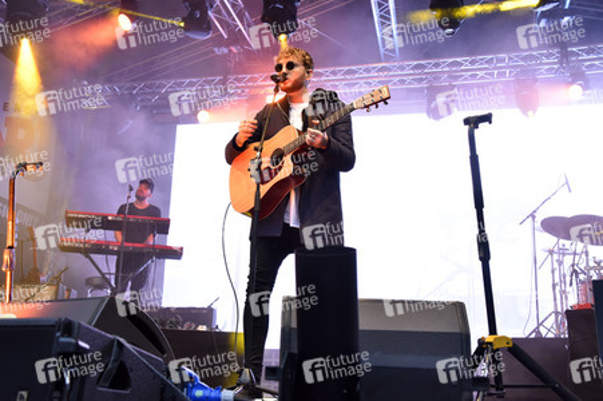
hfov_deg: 46.4
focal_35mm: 42
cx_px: 302
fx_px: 703
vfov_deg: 31.8
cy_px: 200
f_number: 7.1
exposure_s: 1/160
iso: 2500
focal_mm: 42
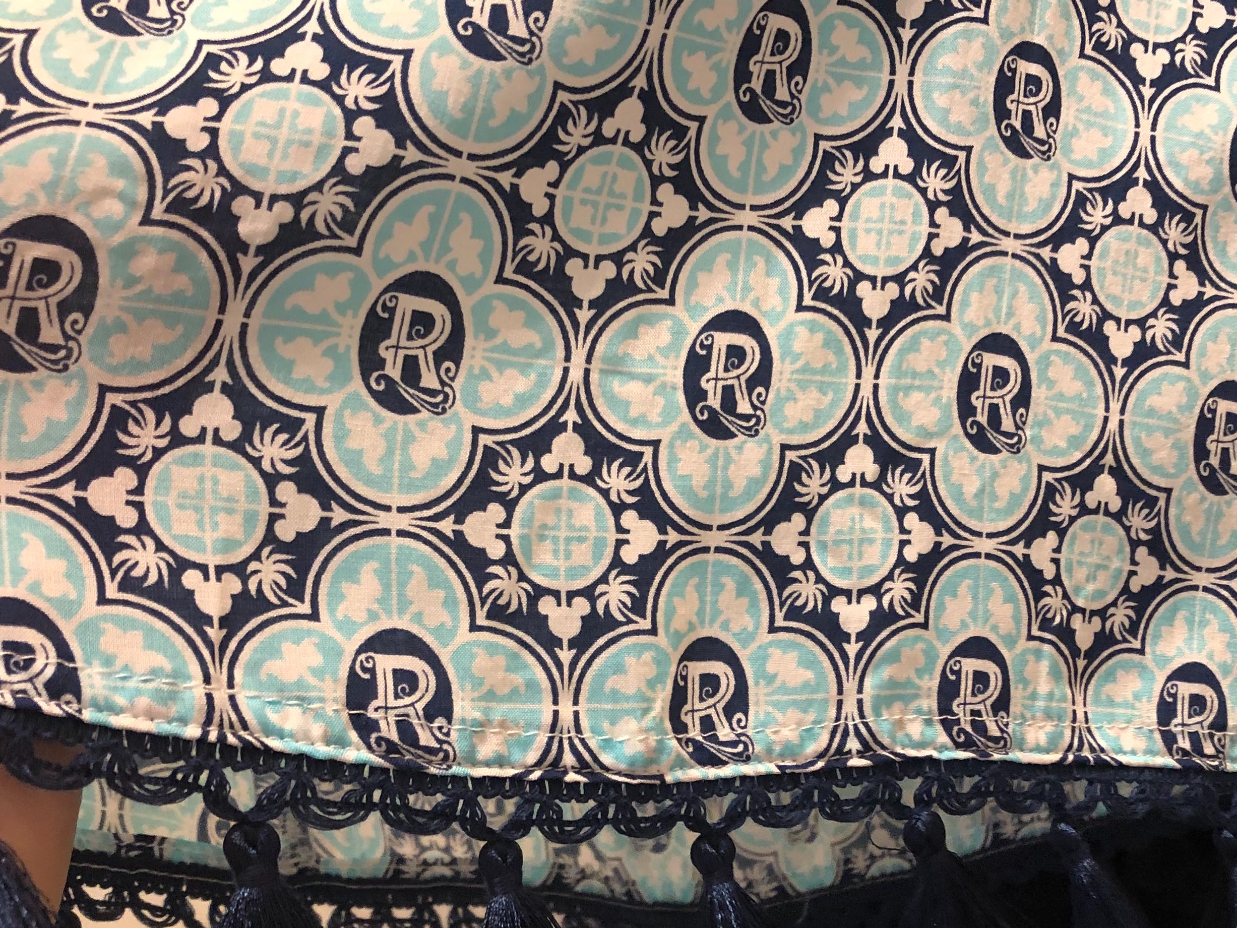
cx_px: 805
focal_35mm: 46
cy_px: 617
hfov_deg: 40.8
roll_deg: +18.2
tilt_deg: -13.8
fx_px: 1644
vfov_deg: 31.3
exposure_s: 1/15
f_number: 1.8
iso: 64
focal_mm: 3.99
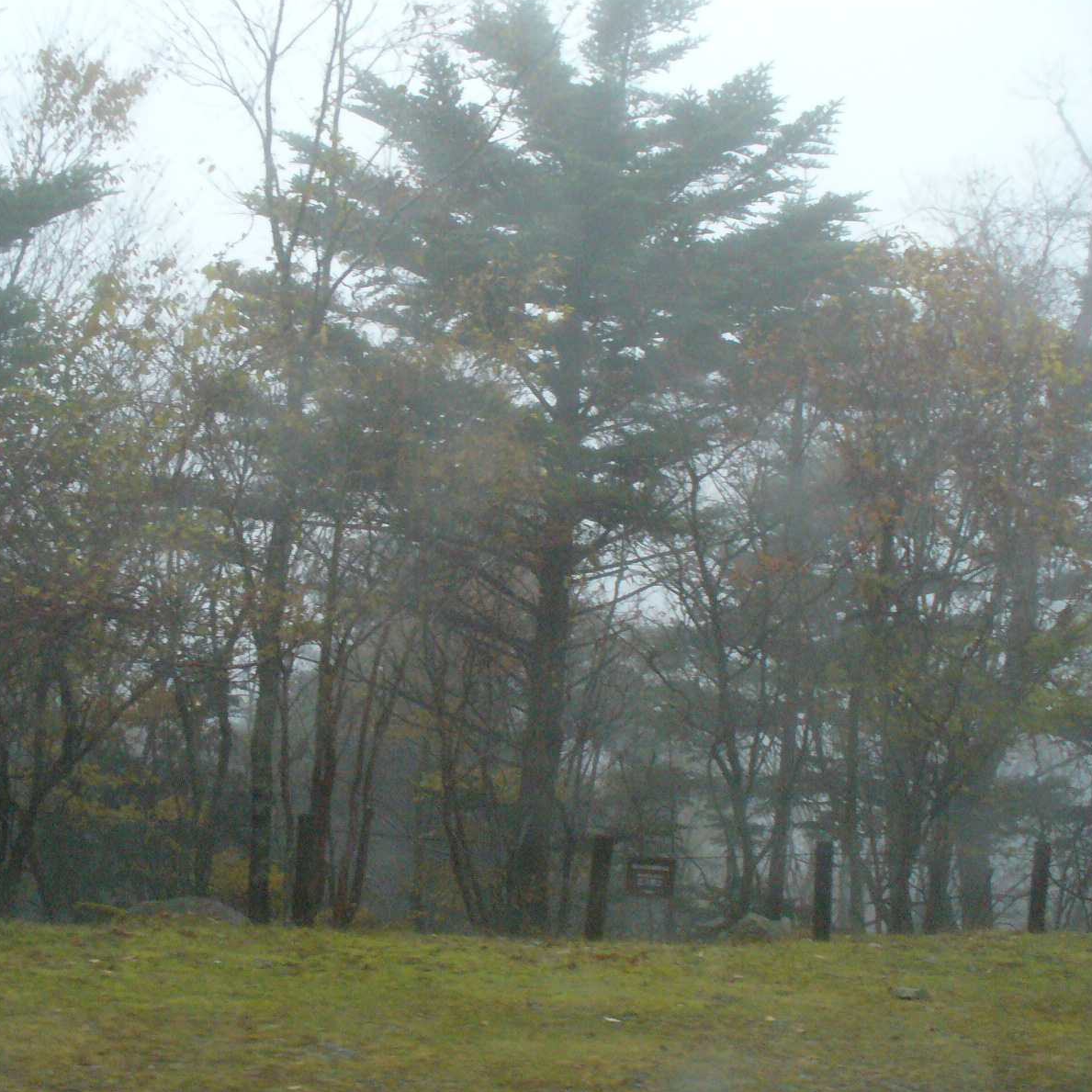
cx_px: 449
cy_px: 543
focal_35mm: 44
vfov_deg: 38.3
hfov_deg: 38.2
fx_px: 1570
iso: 400
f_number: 2.8
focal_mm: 6.1
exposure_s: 1/500
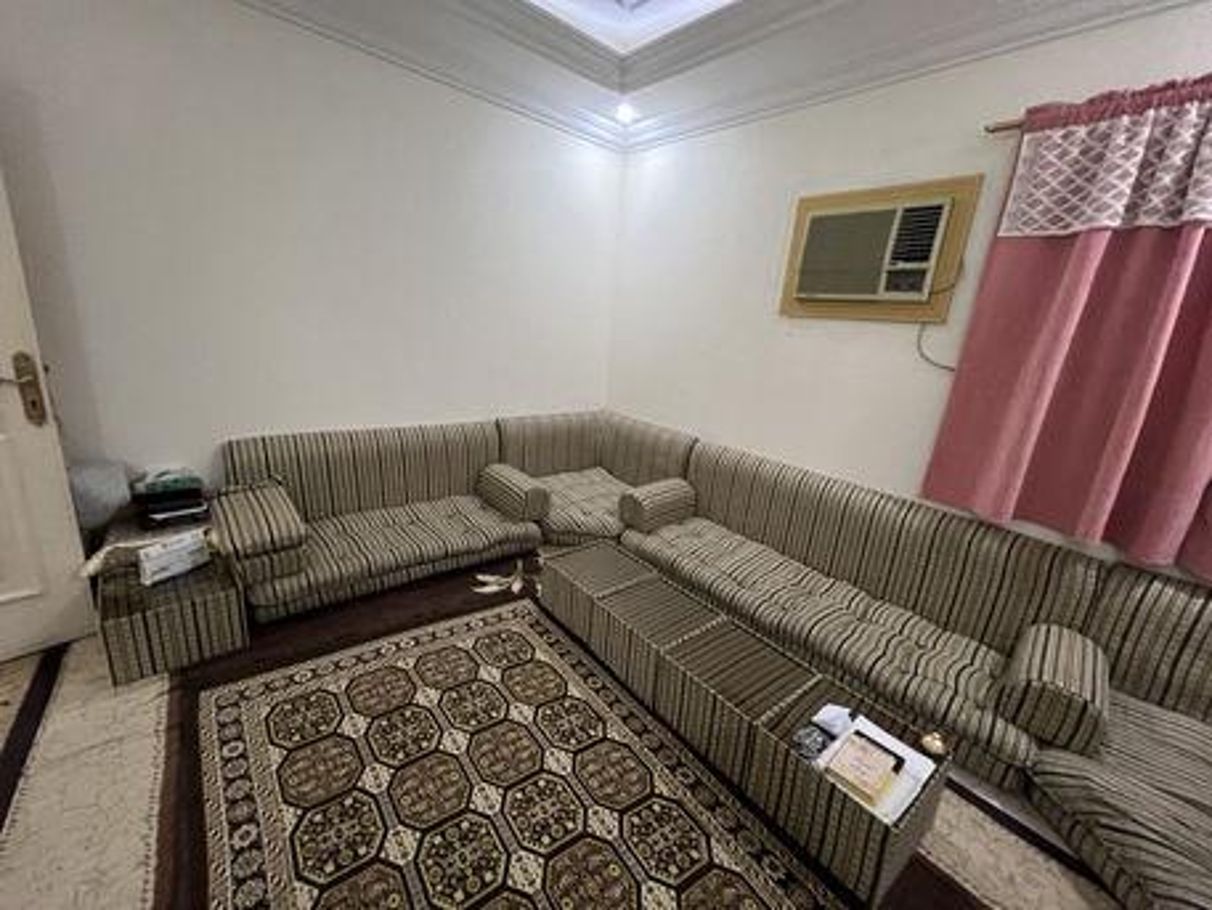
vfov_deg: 89.9
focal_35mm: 13
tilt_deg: -15.6
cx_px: 606
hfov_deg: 106.2
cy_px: 455
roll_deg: -4.8
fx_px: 455
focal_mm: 1.57
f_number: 1.8
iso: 500
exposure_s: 1/60
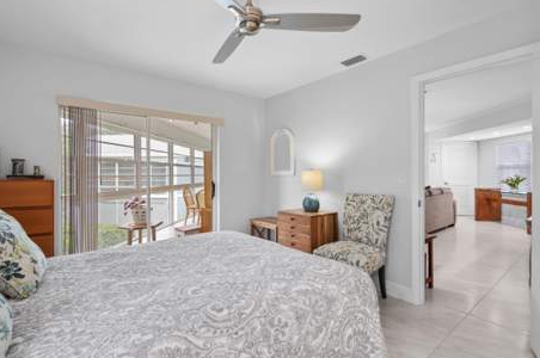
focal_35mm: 17
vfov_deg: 70.3
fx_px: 255
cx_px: 263
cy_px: 175
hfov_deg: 93.3
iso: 100
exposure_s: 1/4
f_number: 8
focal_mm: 16
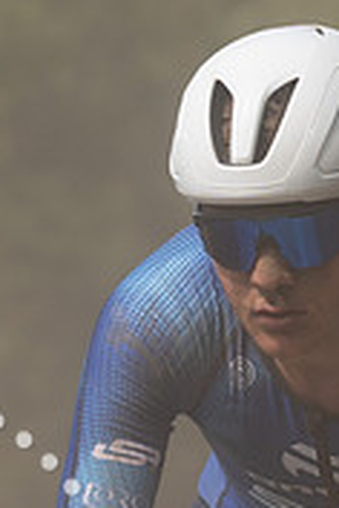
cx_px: 342
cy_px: 394
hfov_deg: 1.2
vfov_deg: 1.7
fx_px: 16666
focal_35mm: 1180
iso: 160
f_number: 5
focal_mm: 200
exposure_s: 1/1000
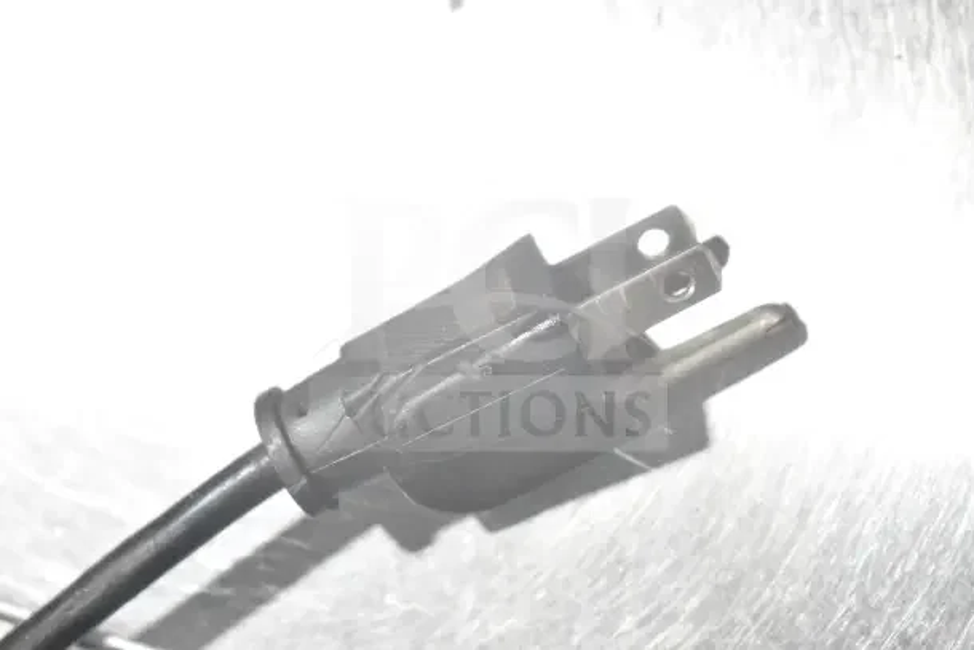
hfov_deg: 24.6
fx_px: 2232
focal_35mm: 82
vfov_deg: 16.6
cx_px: 487
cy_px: 325
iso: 1800
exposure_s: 1/100
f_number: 5.6
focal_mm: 55
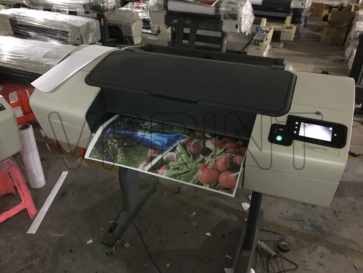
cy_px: 136
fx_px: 304
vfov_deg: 48.2
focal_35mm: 29
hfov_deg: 61.7
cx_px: 182
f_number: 2.2
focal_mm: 4.15
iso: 32
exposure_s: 1/33
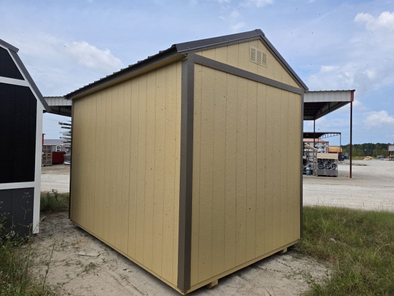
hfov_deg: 73.9
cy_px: 148
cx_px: 197
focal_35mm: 23
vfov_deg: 58.9
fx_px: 262
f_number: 1.7
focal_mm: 6.3
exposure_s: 1/7333
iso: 80
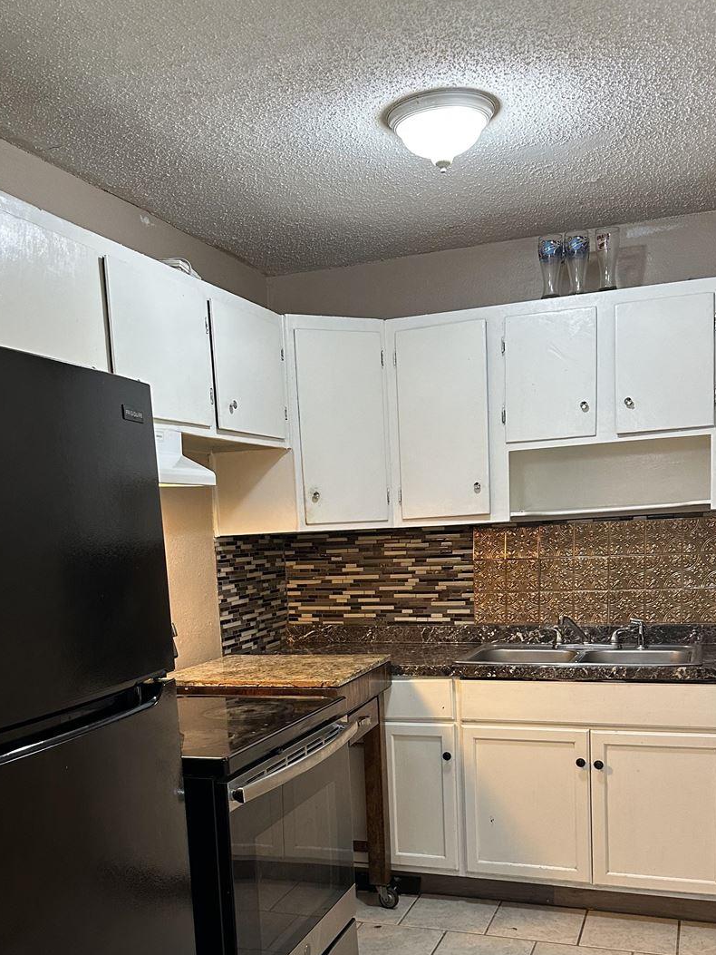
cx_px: 351
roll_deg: +2.7
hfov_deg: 40.7
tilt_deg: -7.2
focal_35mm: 35
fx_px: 965
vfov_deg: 51.2
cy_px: 672
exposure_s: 1/60
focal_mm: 6.86
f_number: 1.78
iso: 400
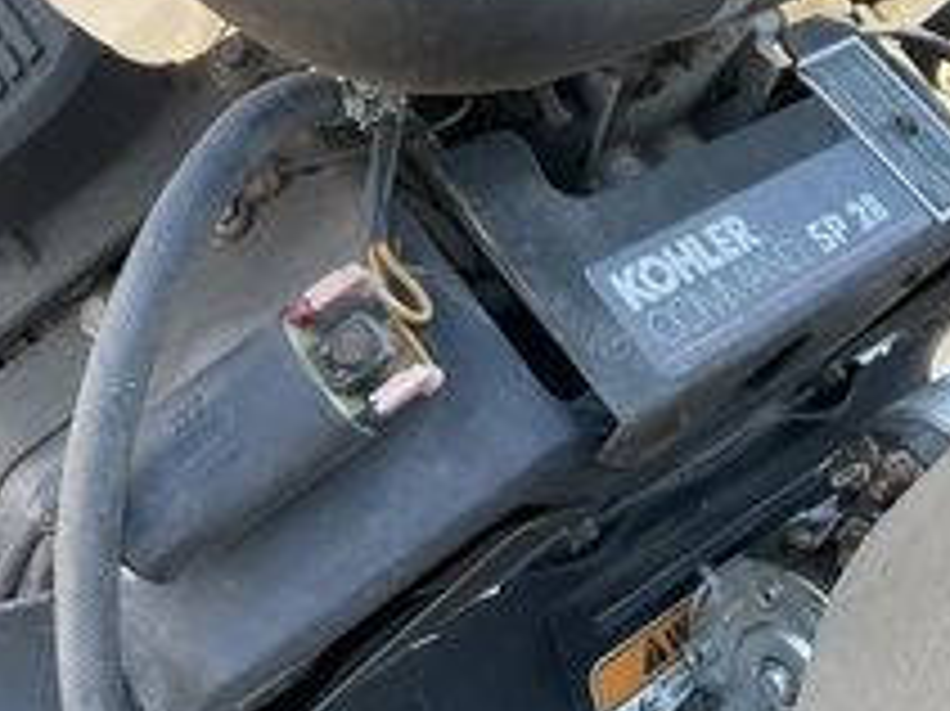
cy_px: 176
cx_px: 567
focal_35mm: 55
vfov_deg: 26.2
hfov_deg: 34.8
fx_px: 1509
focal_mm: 3
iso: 25
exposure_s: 1/185
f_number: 1.8
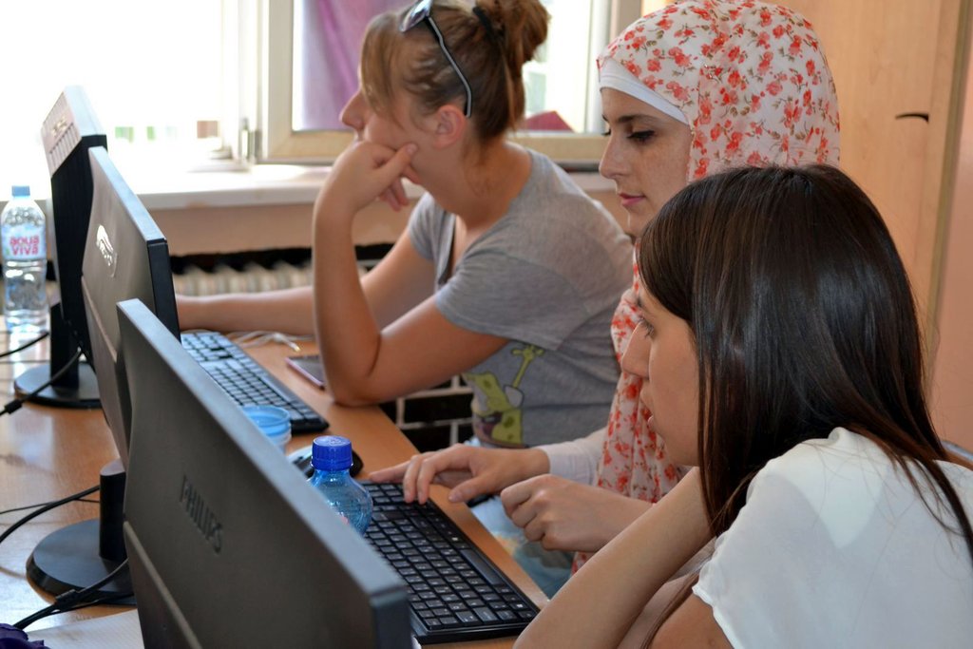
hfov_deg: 33.4
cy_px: 324
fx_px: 1622
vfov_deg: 22.6
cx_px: 486
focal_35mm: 60
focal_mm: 40
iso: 400
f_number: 5.3
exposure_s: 1/100
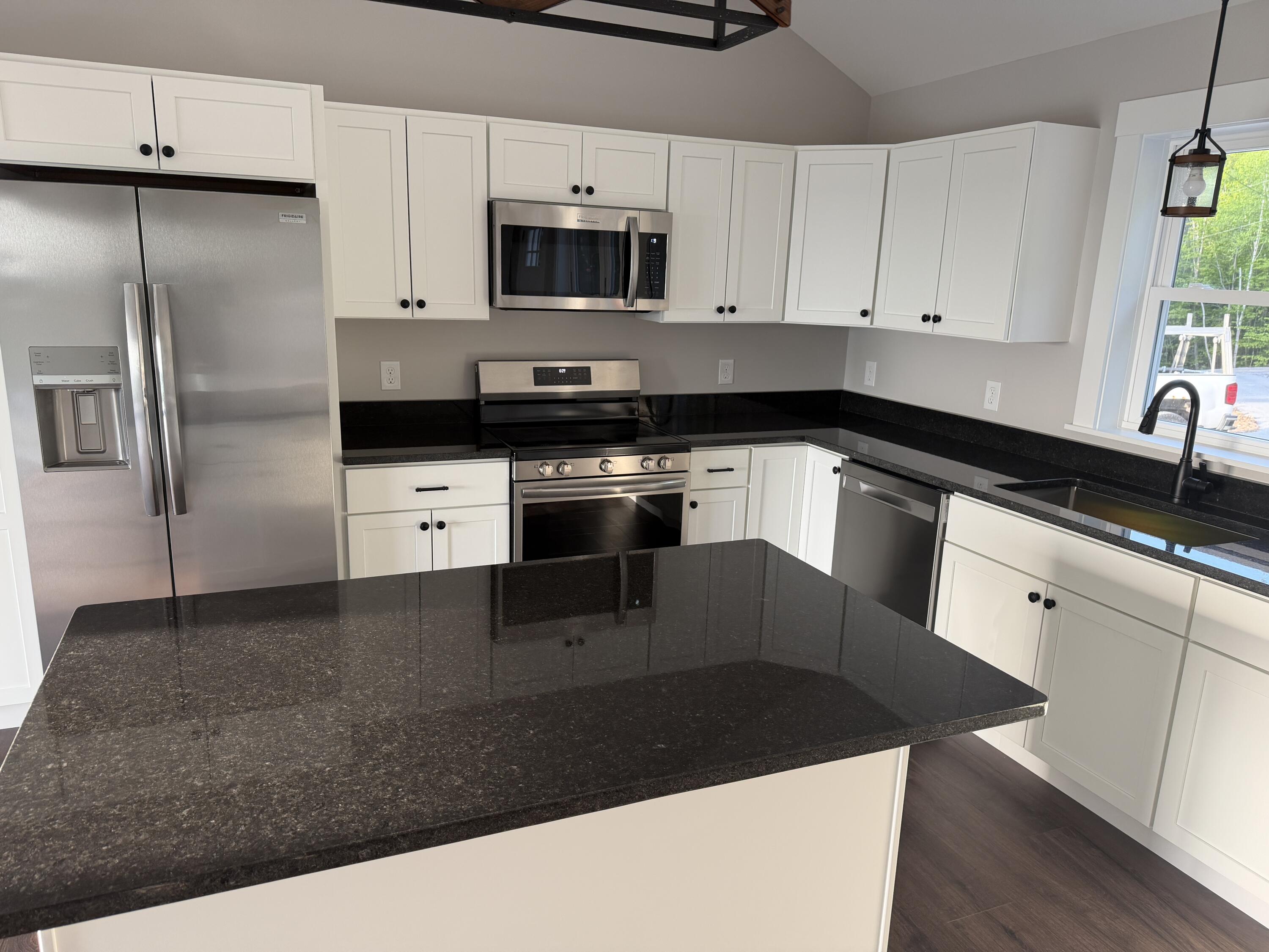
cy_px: 476
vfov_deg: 56.8
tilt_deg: -14.6
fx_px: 880
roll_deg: -1.6
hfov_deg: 71.6
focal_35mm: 24
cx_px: 634
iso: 160
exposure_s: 1/121
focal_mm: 6.76
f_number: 1.78
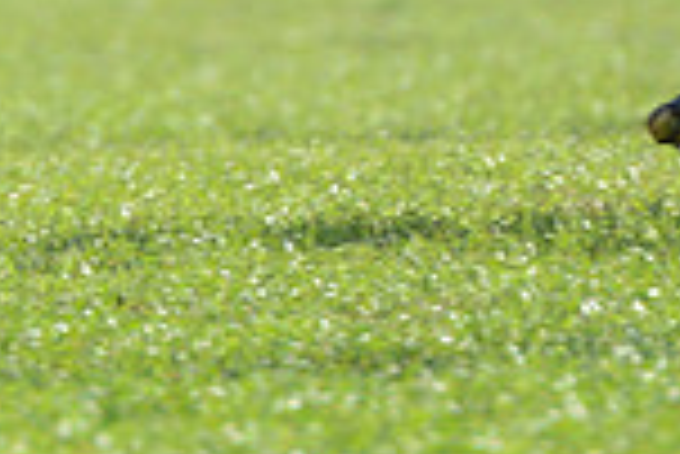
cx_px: 369
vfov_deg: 1.3
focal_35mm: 1036
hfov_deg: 2.0
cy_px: -371
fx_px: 19587
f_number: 4
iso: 320
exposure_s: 1/800
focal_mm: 270
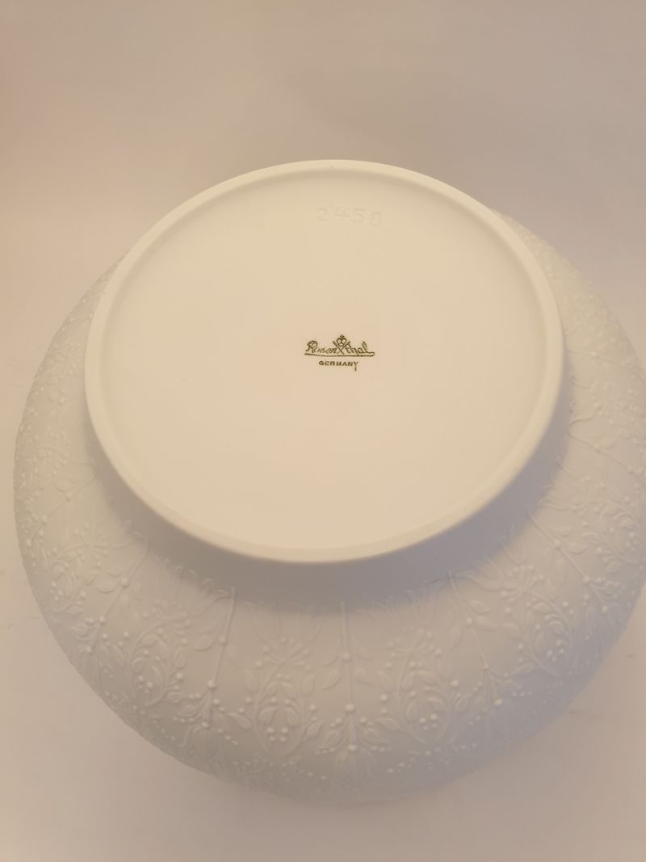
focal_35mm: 26
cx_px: 323
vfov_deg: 67.3
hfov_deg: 53.1
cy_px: 431
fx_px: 647
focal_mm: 4.3
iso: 250
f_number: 2.4
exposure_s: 1/50
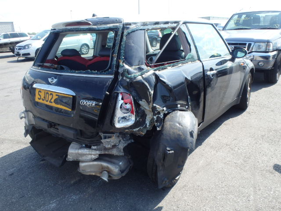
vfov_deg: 49.7
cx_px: 140
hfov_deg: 63.4
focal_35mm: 28
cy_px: 106
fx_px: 227
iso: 125
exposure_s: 1/320
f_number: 3.9
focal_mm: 5
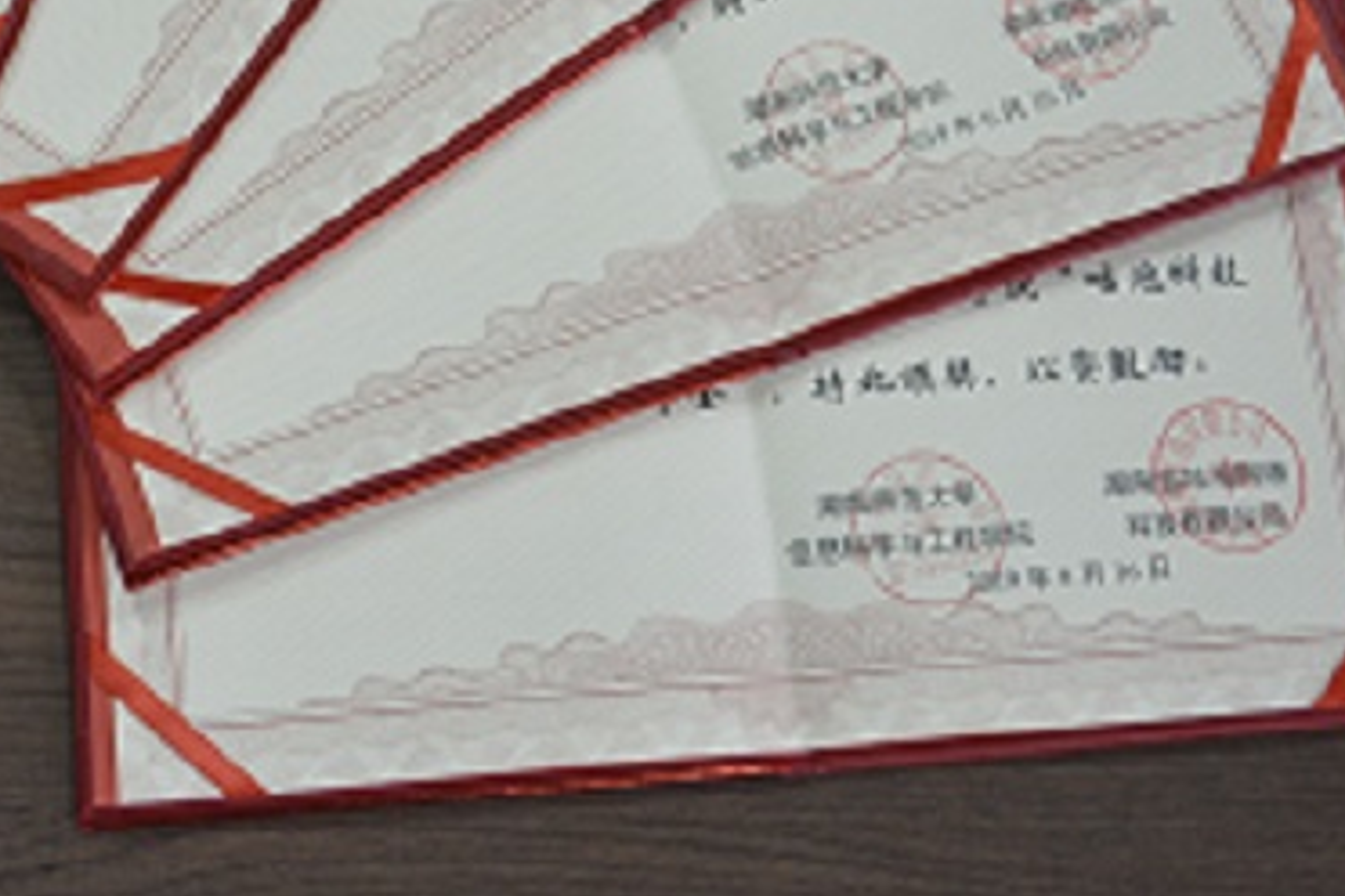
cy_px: -139
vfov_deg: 15.2
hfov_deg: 23.1
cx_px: 336
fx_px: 3250
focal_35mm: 87
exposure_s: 1/60
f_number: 4
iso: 1400
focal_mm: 24
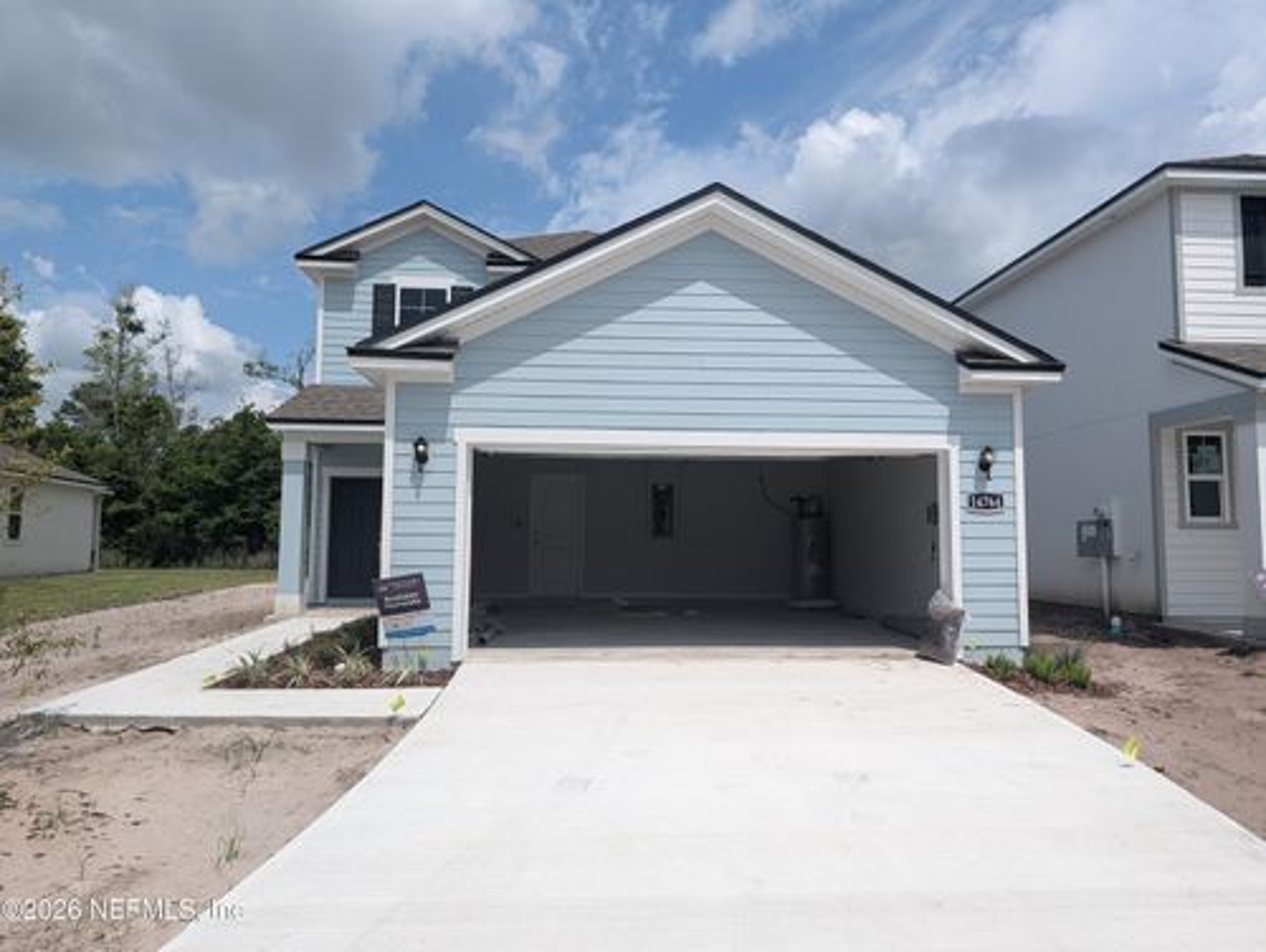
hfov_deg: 71.5
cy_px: 476
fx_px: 879
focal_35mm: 24
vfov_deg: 56.9
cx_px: 633
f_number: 1.68
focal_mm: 6.9
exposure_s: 1/2320
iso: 22
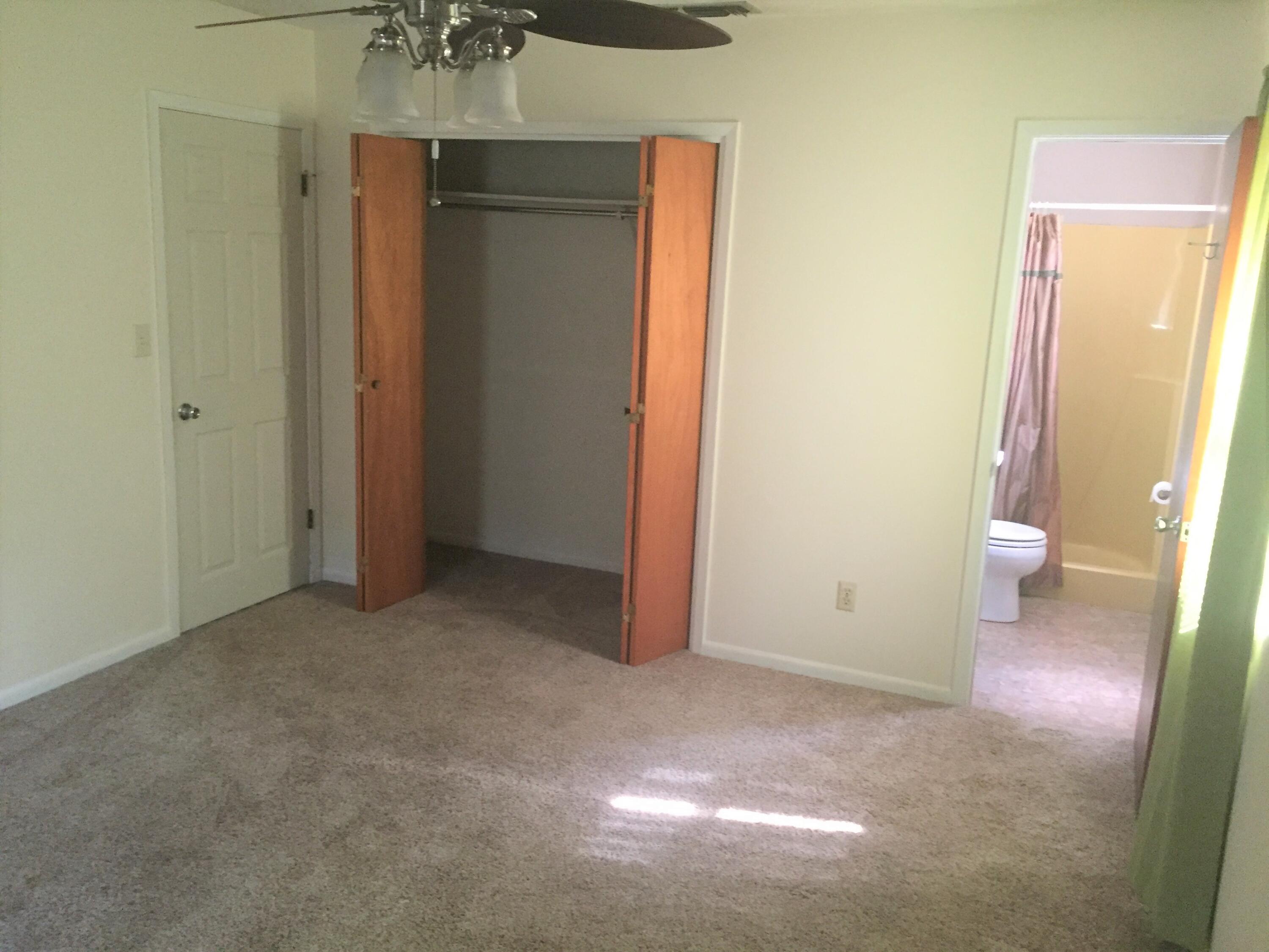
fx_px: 1063
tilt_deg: -12.7
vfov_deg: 48.2
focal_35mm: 29
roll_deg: -2.8
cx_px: 634
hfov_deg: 61.7
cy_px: 476
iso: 250
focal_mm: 4.15
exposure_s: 1/20
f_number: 2.2
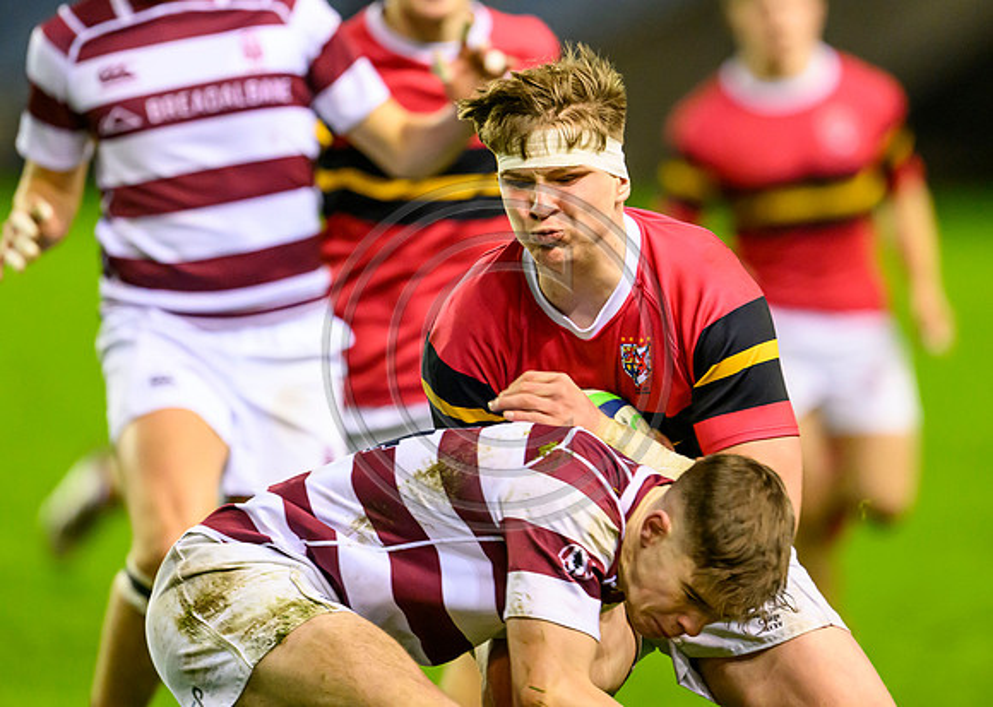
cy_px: 244
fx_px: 15456
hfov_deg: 3.7
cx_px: 595
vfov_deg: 2.6
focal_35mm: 549
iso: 6400
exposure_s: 1/1000
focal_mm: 400
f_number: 3.2
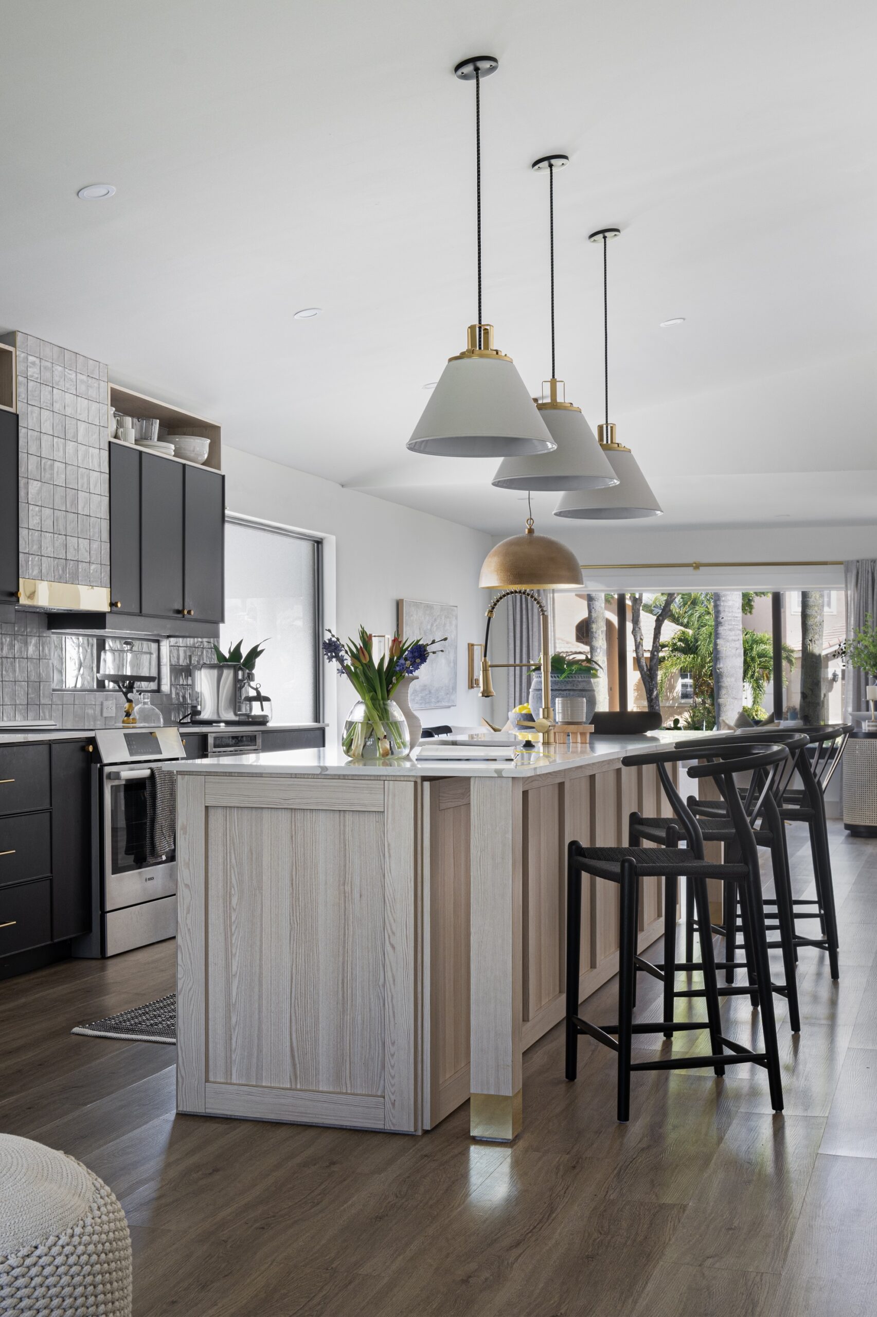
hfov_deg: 29.8
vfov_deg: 43.6
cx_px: 438
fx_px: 1645
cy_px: 658
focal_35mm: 45
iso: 160
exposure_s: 1/4
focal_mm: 30
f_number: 9
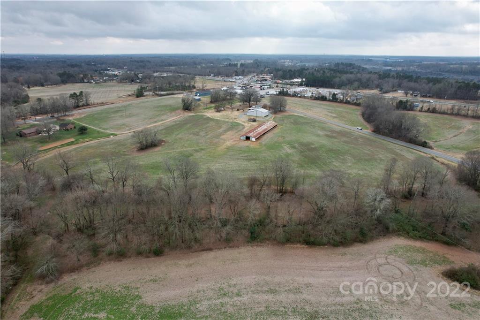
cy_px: 160
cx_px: 240
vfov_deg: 57.2
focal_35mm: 22
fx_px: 293
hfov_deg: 78.6
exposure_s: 1/250
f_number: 2.8
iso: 200
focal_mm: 8.38
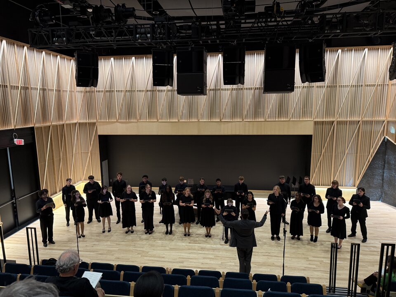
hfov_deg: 71.6
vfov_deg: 56.8
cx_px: 198
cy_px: 148
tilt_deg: -8.6
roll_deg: +0.5
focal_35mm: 24
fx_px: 275
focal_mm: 6.76
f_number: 1.78
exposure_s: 1/62
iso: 200
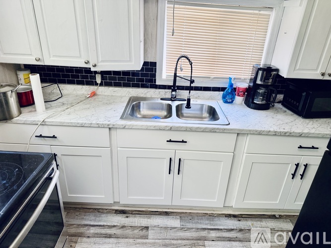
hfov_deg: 71.6
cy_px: 124
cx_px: 166
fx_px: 229
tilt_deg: -22.4
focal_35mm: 24
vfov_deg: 56.8
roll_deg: -3.4
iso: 200
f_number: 1.78
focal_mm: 6.76
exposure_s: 1/120
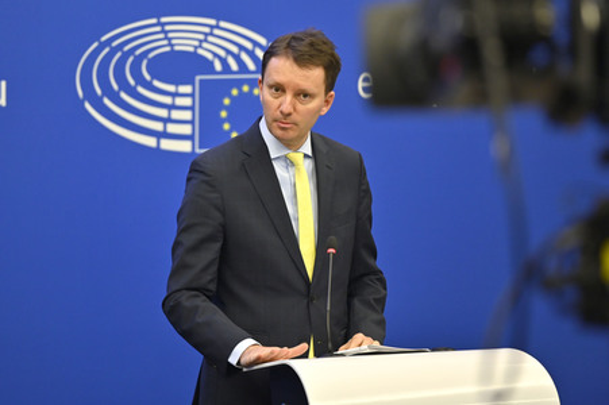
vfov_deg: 7.2
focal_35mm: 190
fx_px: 3212
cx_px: 304
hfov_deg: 10.8
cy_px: 202
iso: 1600
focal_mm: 190
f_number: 2.8
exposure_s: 1/400
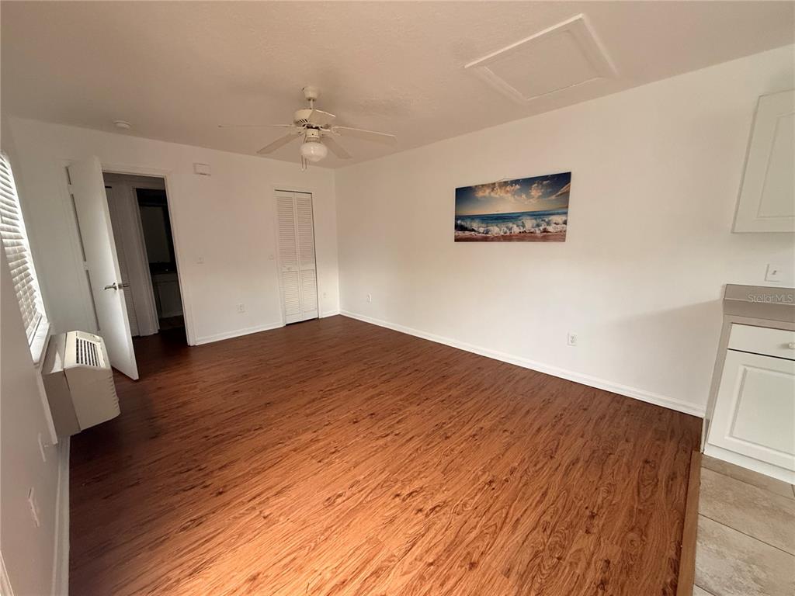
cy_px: 298
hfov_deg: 102.1
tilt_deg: -10.8
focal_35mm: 14
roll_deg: +0.9
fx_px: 322
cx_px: 398
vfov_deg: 85.7
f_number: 2.2
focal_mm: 2.22
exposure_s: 1/99
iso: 320
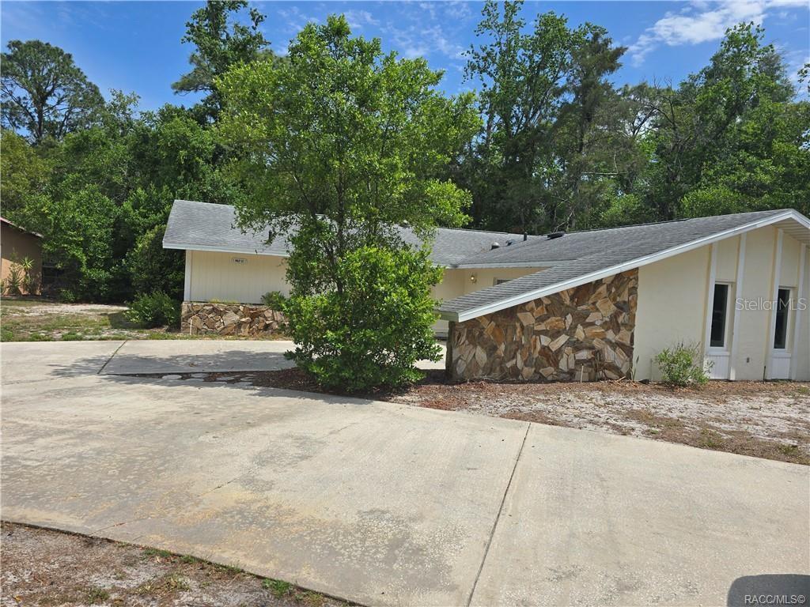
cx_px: 405
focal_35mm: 23
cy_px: 304
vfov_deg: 58.9
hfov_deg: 73.9
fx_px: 538
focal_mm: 6.3
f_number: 1.7
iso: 12
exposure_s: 1/1212
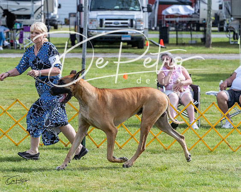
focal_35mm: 186
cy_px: 84
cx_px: 102
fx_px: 1324
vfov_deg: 8.3
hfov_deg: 10.4
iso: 400
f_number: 5.6
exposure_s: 1/1250
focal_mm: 146
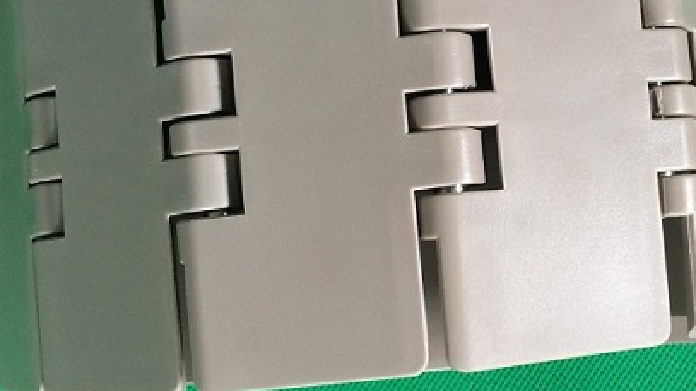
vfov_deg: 19.1
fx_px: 1163
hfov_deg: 32.0
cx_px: 600
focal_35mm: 63
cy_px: 166
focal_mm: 4.12
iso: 100
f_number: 2.2
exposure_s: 1/33
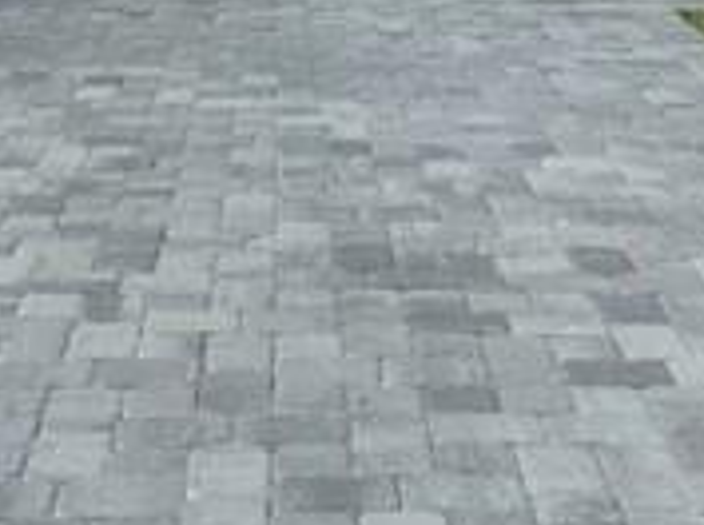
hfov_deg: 22.5
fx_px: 1766
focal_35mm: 87
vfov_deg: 15.2
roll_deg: -0.1
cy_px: -342
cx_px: 282
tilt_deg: +3.2
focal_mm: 6.86
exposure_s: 1/4184
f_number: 1.78
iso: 80
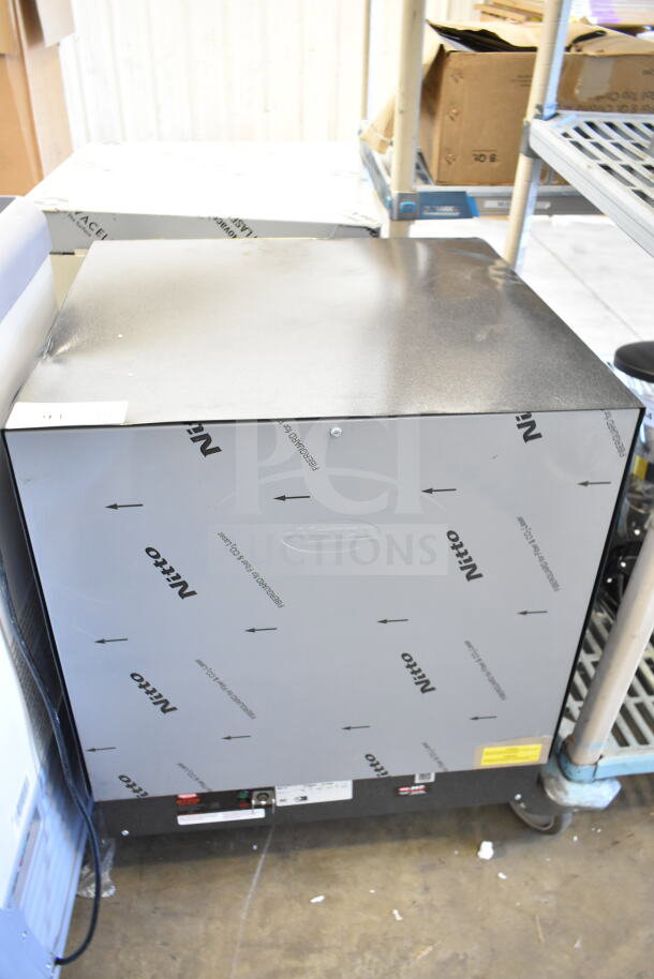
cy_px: 490
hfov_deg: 48.0
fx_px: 735
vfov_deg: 67.4
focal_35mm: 27
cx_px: 327
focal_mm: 18
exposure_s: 1/40
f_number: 3.5
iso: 1600
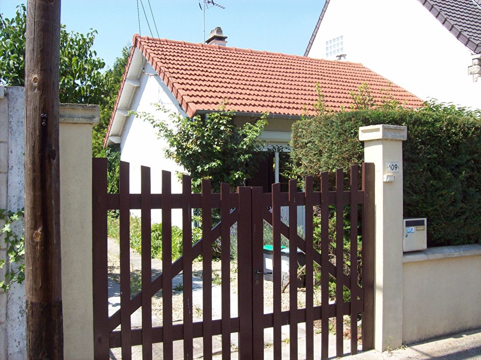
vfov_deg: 39.6
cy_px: 180
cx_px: 240
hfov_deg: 51.4
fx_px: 500
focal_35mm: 36
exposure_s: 1/261
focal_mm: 6
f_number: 4.8
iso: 80
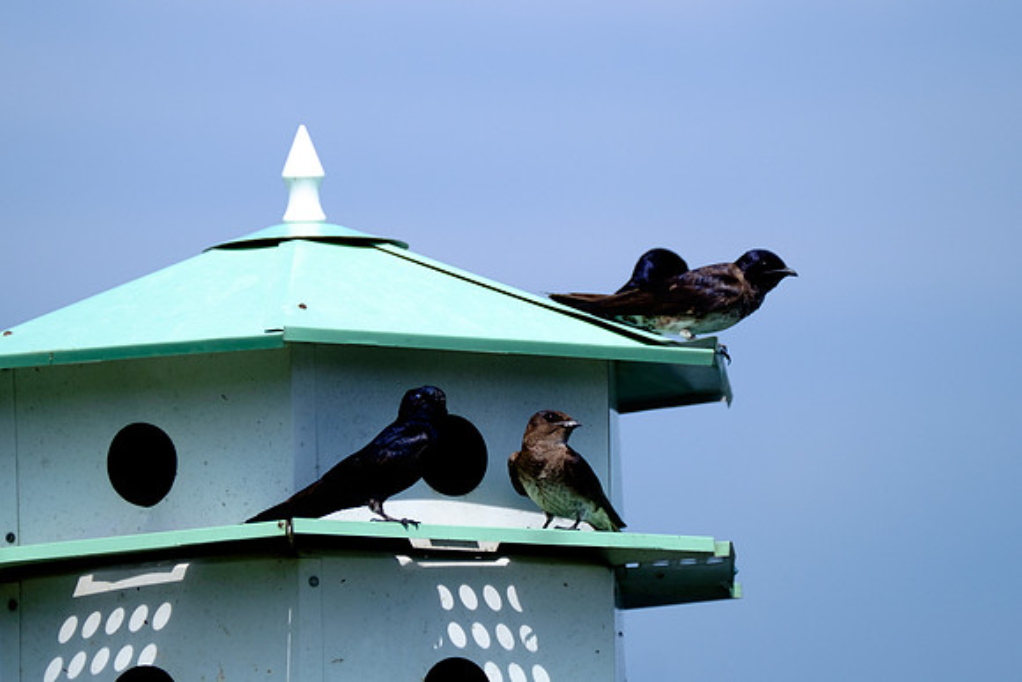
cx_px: 511
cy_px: 320
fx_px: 22458
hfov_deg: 2.6
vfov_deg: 1.7
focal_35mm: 791
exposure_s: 1/2000
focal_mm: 400
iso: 500
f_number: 5.6
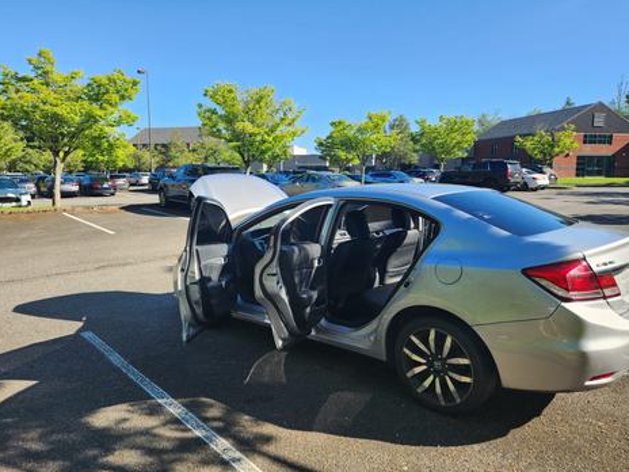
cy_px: 231
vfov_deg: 54.9
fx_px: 454
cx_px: 290
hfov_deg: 69.3
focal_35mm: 25
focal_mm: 5.4
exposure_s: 1/779
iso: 20
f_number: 1.8
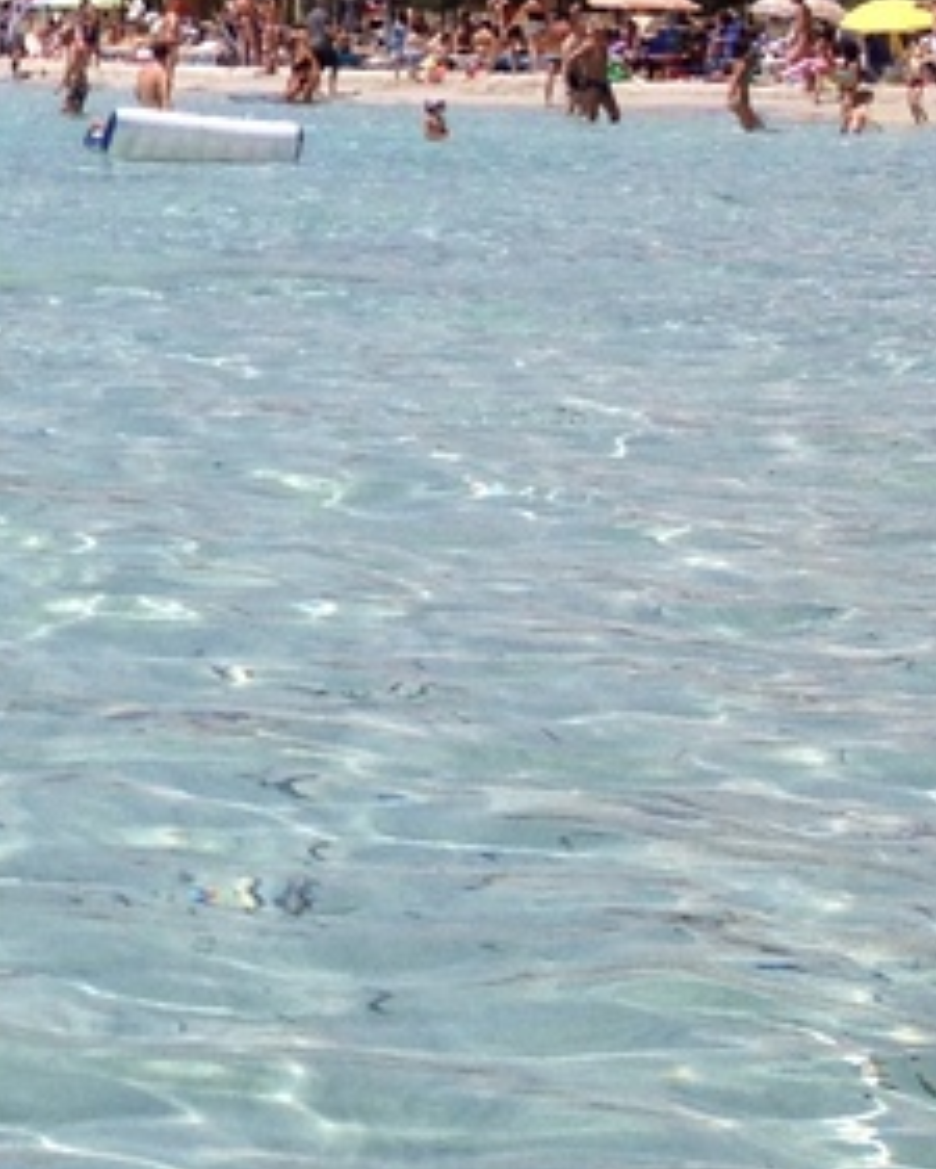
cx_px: -1510
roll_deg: -0.5
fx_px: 5053
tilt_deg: -0.9
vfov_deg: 12.9
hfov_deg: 9.2
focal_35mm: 146
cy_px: -129
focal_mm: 4.28
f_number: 2.4
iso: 50
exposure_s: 1/2907
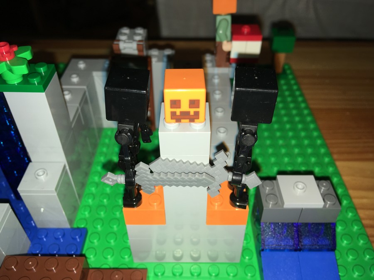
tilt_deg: -41.8
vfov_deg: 48.2
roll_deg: -0.6
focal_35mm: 29
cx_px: 187
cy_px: 140
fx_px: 313
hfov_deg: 61.7
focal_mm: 4.15
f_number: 2.2
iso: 25
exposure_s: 1/114
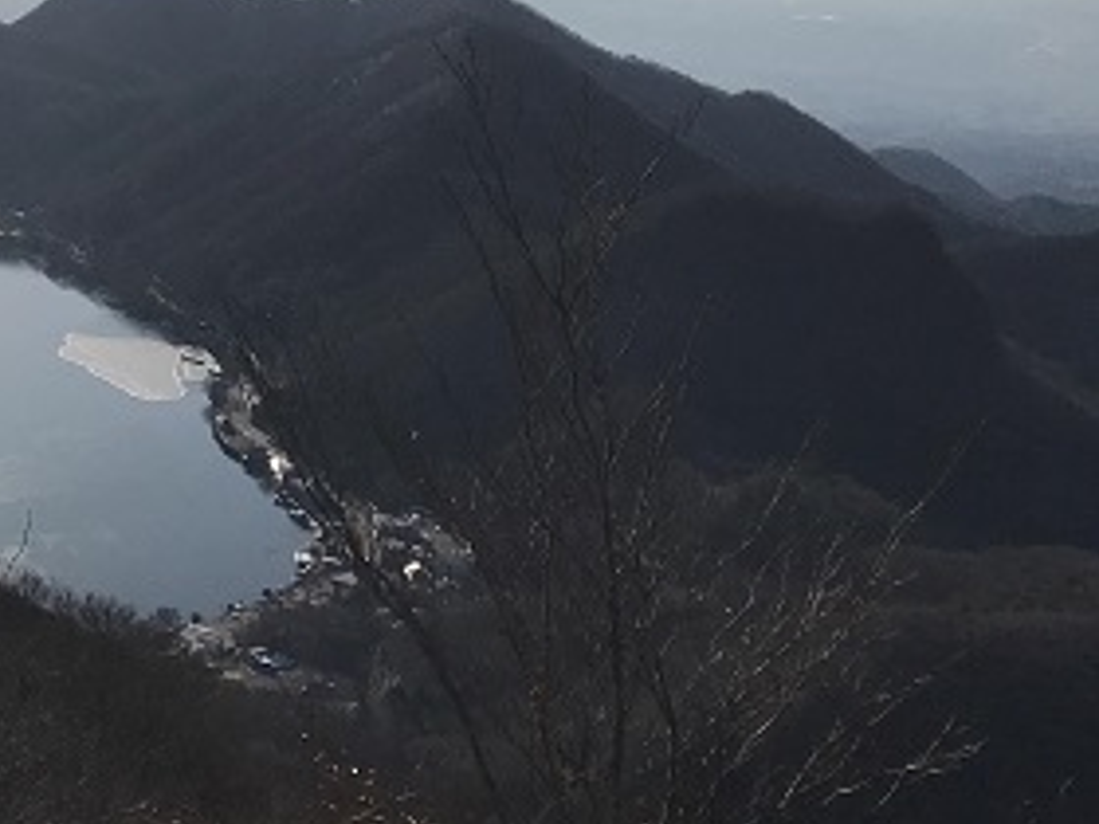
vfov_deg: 21.7
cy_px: 180
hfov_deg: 26.0
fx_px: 2127
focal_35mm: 67
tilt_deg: -7.2
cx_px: -208
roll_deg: -0.6
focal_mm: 3.99
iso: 25
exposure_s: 1/8772
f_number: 1.8
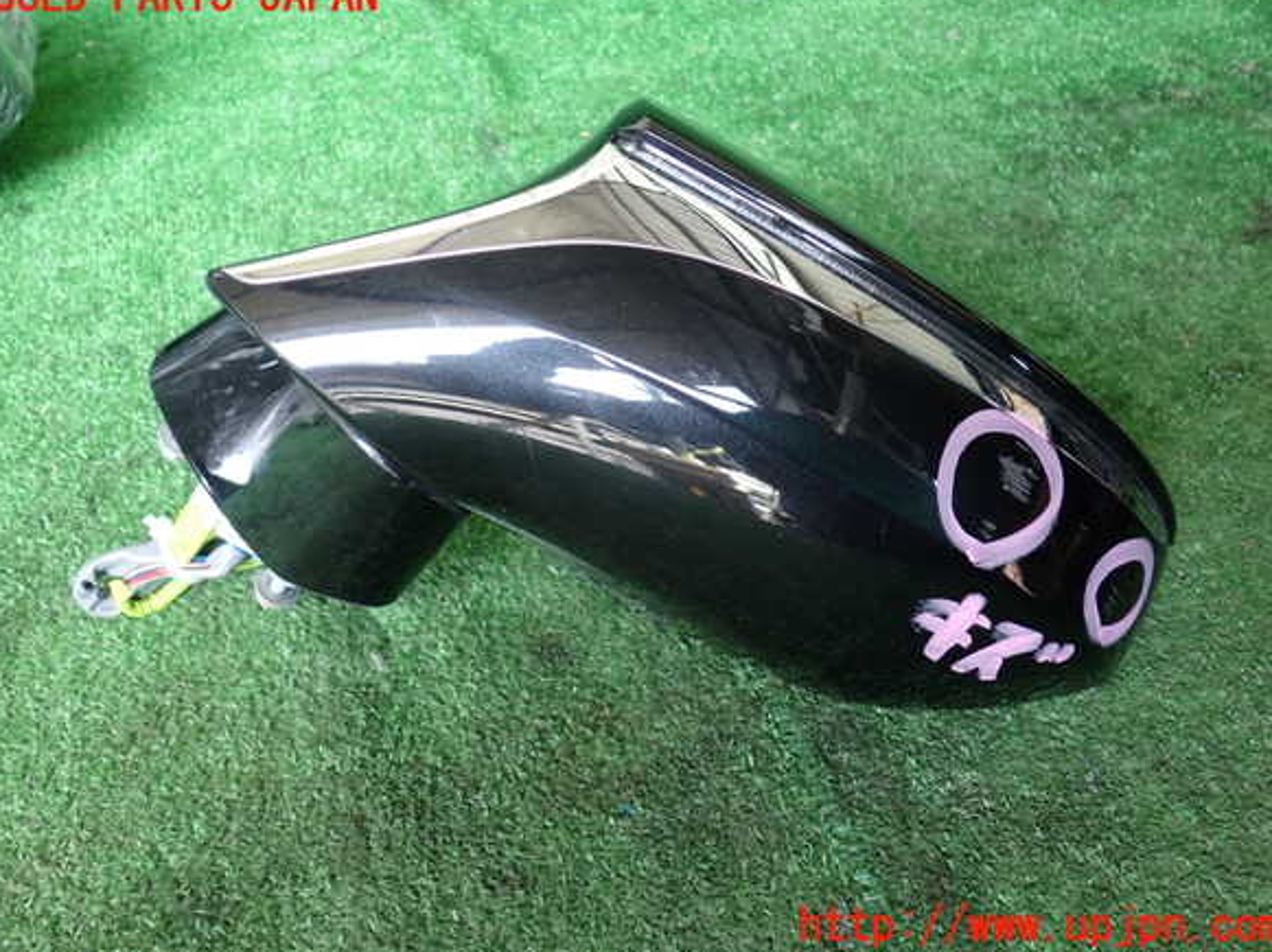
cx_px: 637
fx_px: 1138
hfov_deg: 58.4
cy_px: 462
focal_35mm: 31
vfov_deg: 45.4
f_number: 2.3
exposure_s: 1/60
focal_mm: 5.4
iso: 200
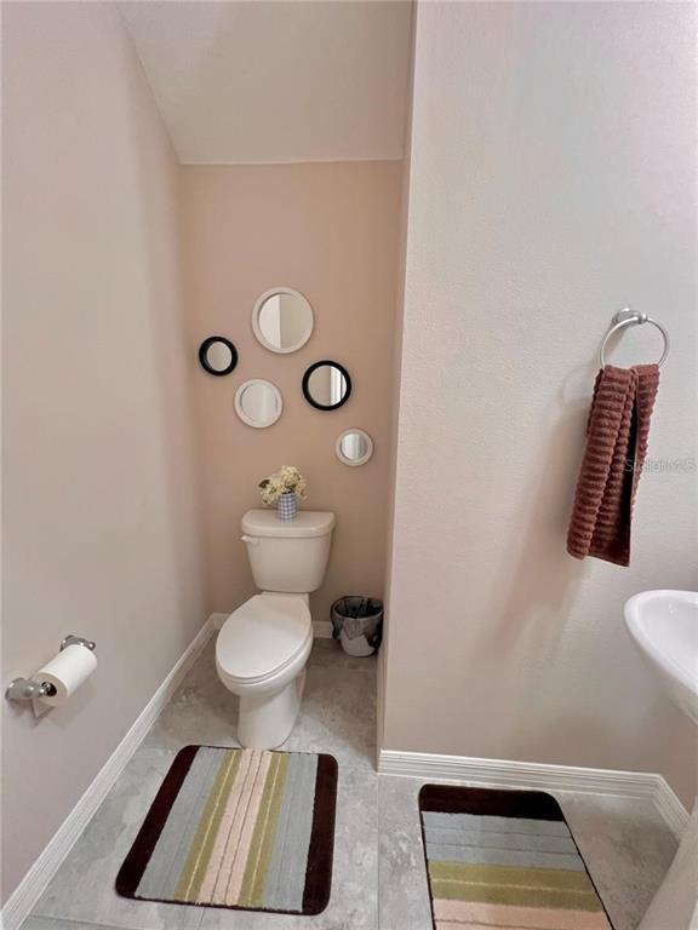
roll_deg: -1.2
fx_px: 350
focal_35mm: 13
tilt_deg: -12.1
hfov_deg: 89.9
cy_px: 465
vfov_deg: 106.2
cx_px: 349
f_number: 1.8
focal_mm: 1.57
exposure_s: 1/60
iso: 160
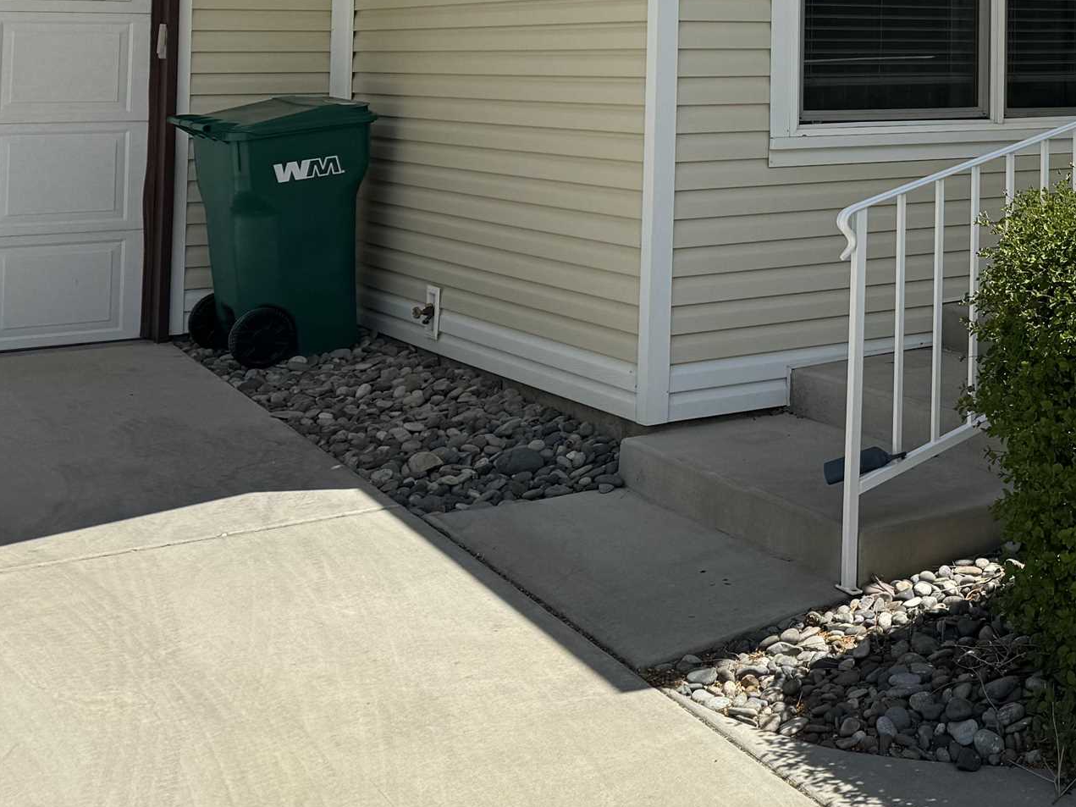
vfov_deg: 23.8
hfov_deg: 29.6
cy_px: -50
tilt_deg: +2.7
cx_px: 1217
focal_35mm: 58
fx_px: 1803
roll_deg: +0.1
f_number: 1.78
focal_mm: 6.76
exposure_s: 1/4950
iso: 80
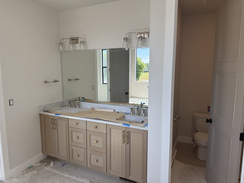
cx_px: 122
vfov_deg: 56.8
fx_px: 169
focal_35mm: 24
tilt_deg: -7.2
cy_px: 92
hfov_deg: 71.6
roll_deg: -0.7
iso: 100
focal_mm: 6.76
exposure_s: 1/555
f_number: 1.78
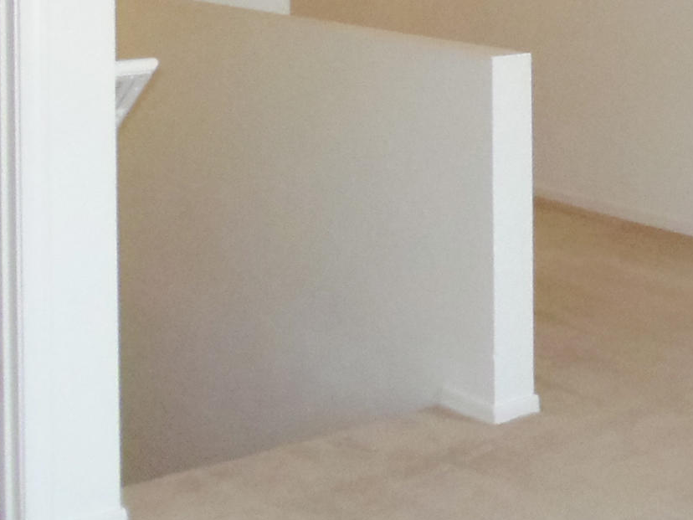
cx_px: 814
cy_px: -49
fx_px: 1742
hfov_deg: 21.1
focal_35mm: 87
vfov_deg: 16.5
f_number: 2.9
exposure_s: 1/125
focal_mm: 4.3
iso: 400
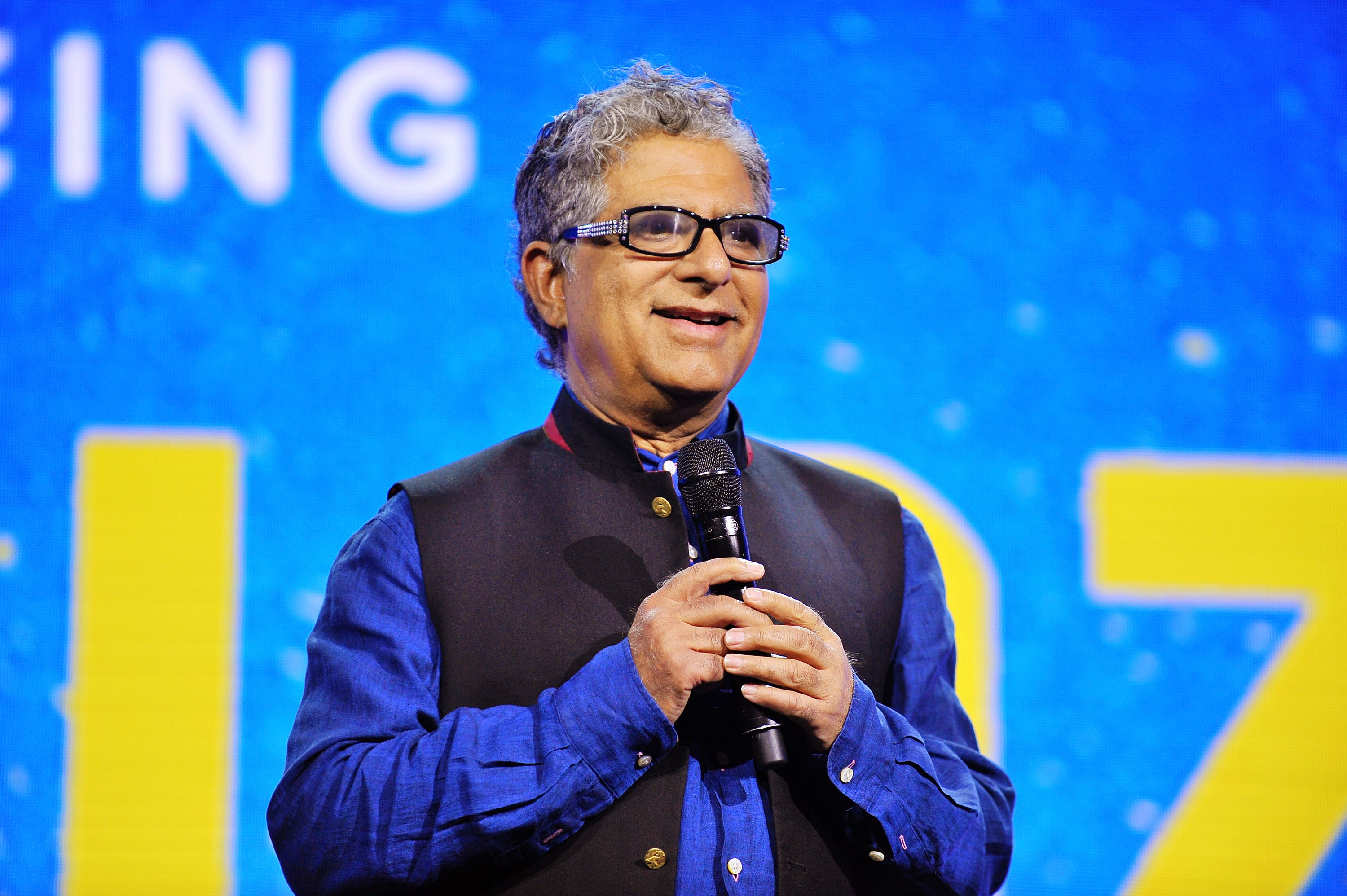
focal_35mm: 200
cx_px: 674
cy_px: 448
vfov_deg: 6.9
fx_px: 7478
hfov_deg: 10.3
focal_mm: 200
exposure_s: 1/640
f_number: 2.8
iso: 1250
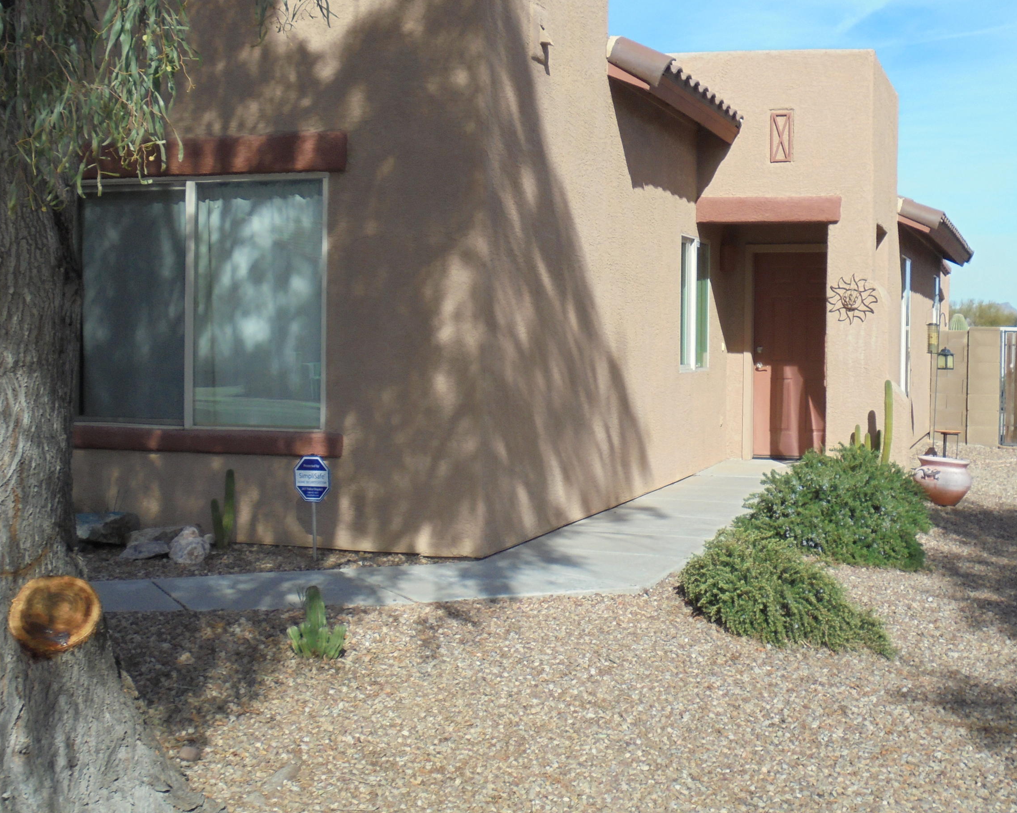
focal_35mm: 49
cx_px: 481
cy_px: 333
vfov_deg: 30.8
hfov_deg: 38.0
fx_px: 1475
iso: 100
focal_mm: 6.9
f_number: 4.2
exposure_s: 1/640
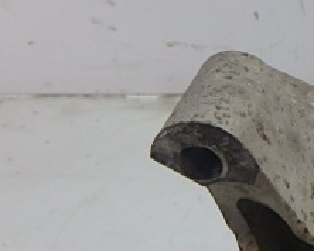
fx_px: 549
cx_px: 448
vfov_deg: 25.3
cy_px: 207
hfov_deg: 25.5
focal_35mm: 59
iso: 200
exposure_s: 1/40
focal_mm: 3.7
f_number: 3.5
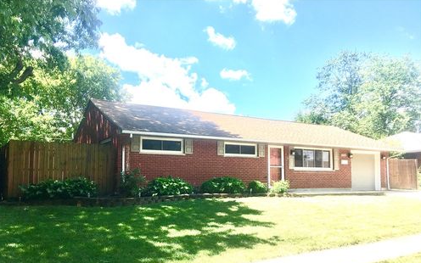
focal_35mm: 31
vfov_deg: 40.4
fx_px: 356
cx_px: 210
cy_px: 157
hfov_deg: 61.2
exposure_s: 1/1040
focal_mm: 4.15
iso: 25
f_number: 2.2
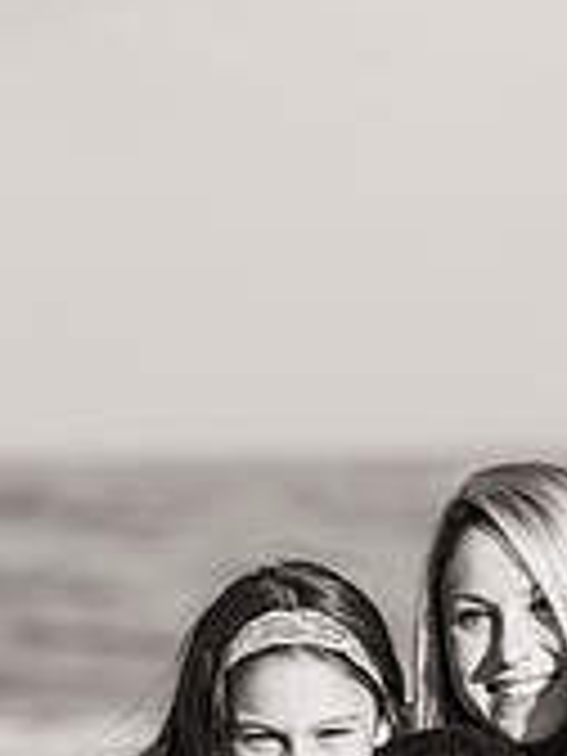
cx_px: 454
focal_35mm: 270
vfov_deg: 7.3
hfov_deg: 5.5
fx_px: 5897
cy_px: 774
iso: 250
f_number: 3.5
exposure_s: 1/1600
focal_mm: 105
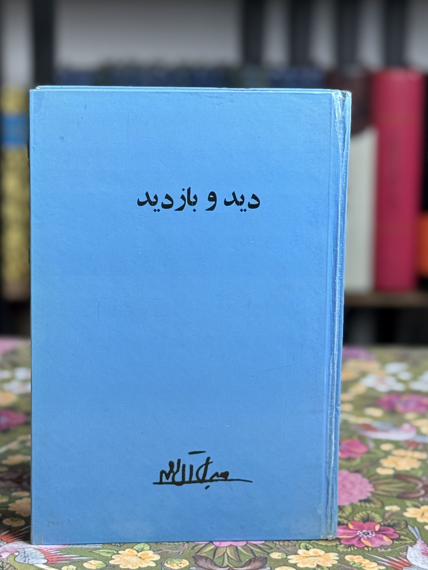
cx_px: 209
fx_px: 1401
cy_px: 204
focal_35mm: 85
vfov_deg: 22.9
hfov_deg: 17.4
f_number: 1.78
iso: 100
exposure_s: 1/100
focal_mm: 6.76
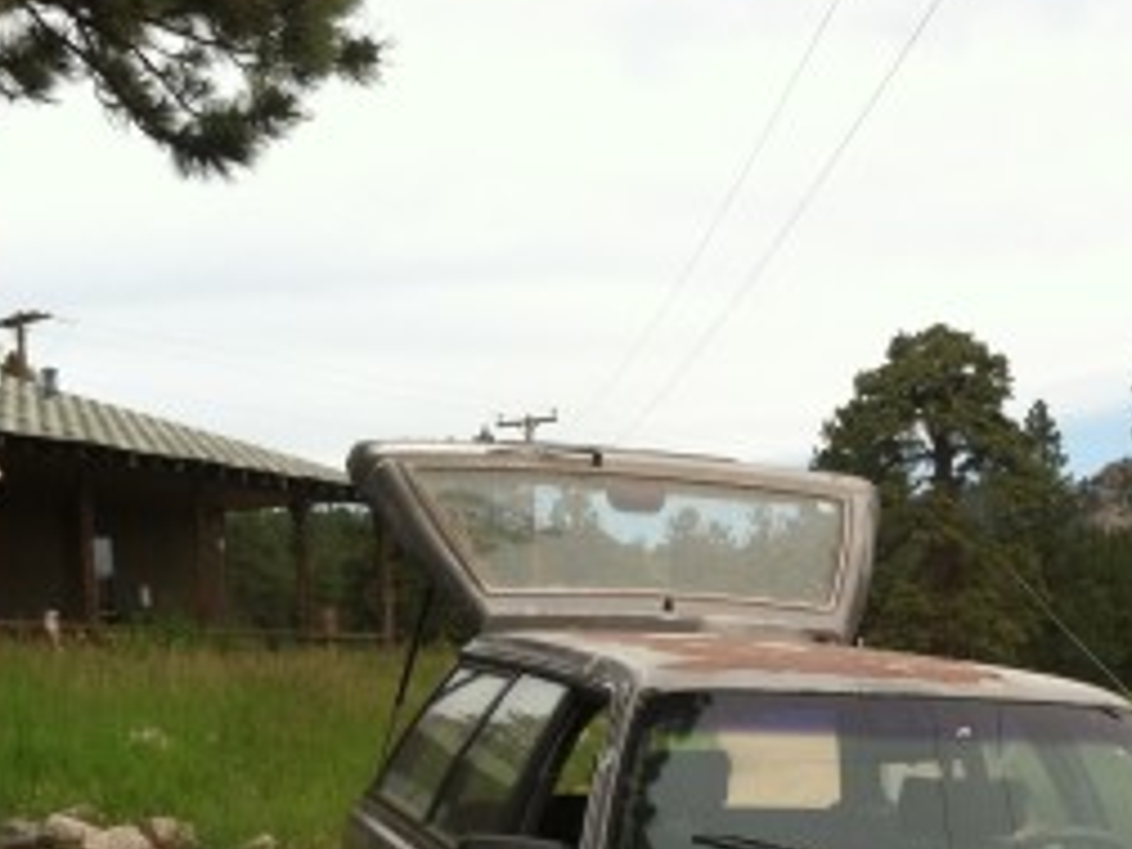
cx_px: 1047
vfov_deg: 17.4
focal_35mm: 82
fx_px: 2682
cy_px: 923
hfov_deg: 23.1
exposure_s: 1/750
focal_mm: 3.85
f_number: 2.8
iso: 80
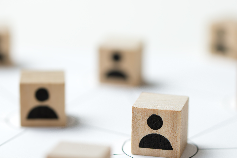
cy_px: 105
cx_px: 137
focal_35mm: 138
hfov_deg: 14.9
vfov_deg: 9.9
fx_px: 909
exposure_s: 1/50
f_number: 4
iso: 200
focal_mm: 90
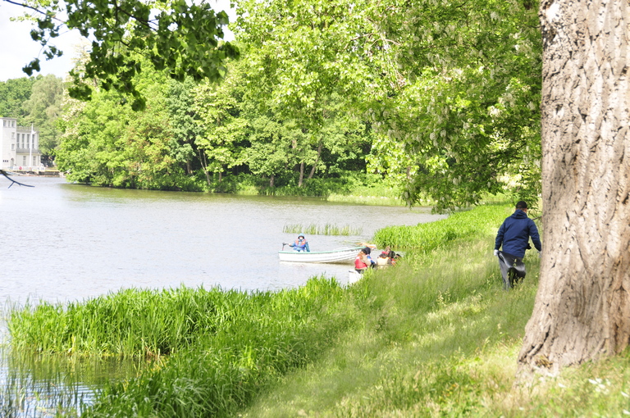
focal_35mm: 105
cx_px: 315
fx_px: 1835
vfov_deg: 13.0
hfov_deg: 19.5
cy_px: 209
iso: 200
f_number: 5.6
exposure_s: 1/200
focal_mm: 70
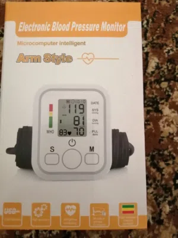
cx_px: 89
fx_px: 178
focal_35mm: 26
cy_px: 119
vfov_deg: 67.3
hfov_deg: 53.1
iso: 640
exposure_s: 1/25
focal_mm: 3.6
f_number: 1.8
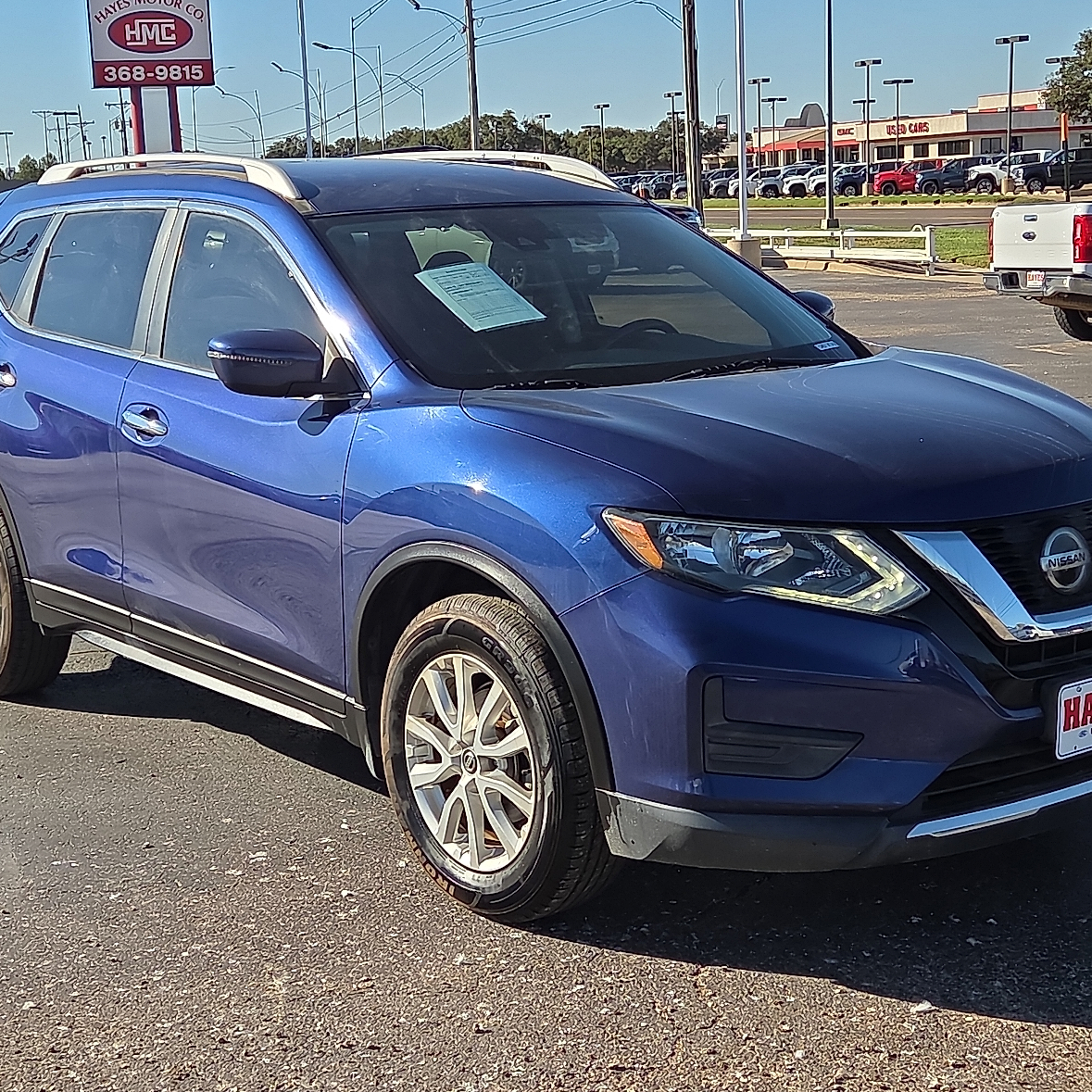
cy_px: 540
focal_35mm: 54
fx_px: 1927
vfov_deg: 31.6
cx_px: 518
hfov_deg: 31.6
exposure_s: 1/1667
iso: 25
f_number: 1.8
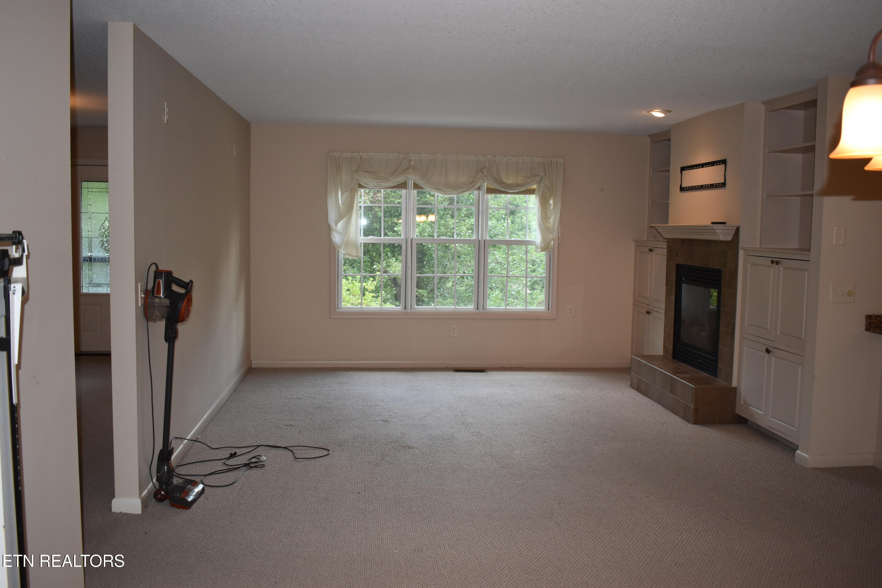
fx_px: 772
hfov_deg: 59.5
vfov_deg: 41.7
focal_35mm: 32
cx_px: 441
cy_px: 294
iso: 800
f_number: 3.8
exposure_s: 1/160
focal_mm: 21
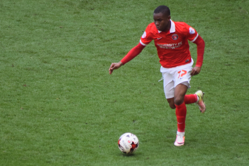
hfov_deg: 4.1
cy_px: 87
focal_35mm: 497
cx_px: 121
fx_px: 3438
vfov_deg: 2.8
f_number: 5.6
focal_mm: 300
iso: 800
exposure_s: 1/800
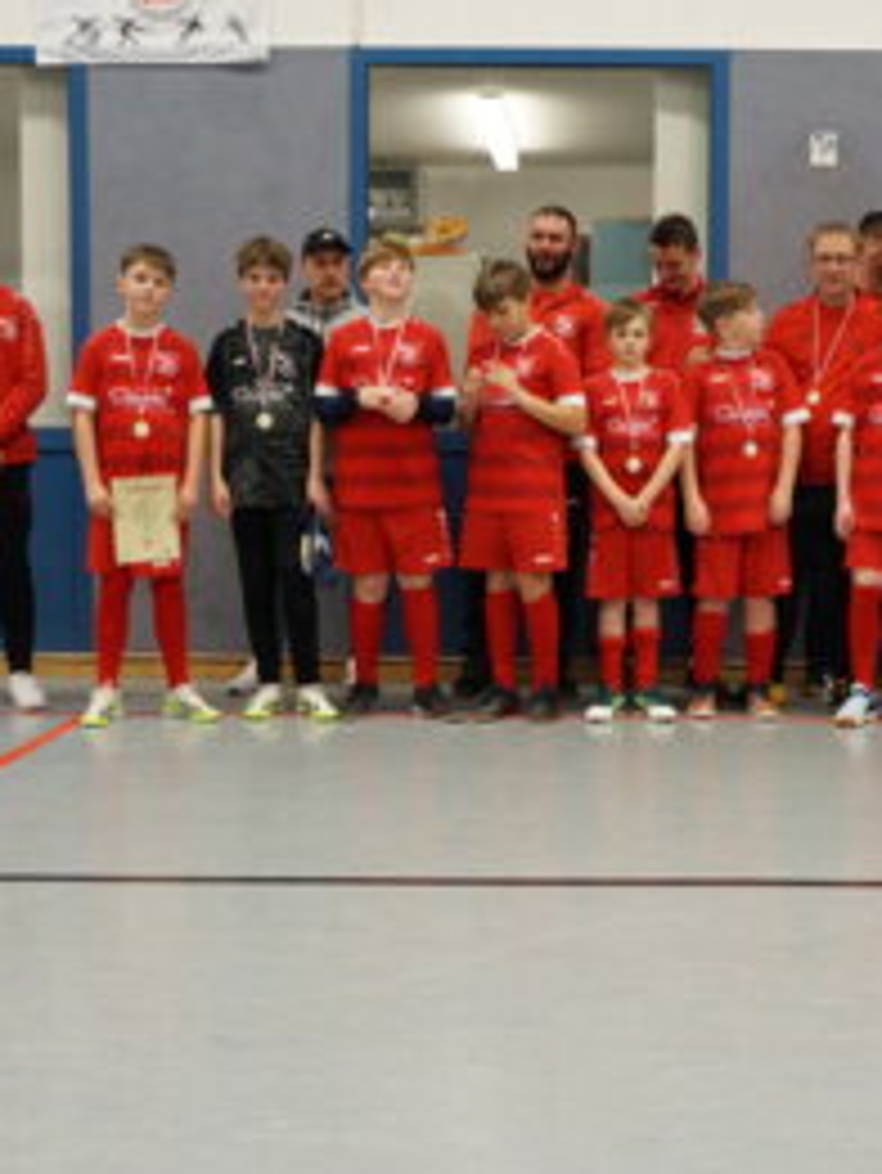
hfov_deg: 27.4
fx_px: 1799
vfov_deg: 36.2
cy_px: 589
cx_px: 576
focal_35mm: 53
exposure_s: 1/60
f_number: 7.1
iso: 2000
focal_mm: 24
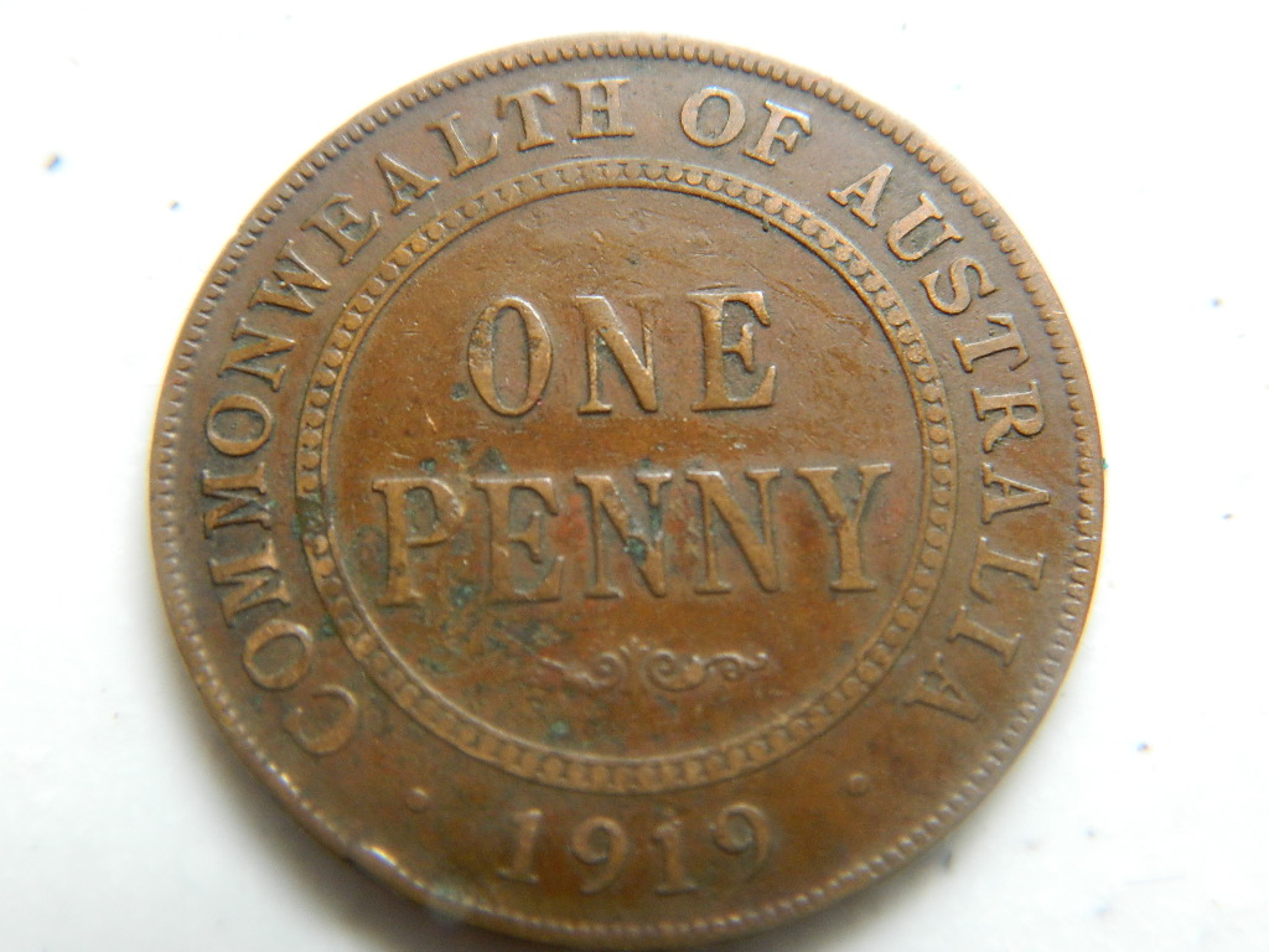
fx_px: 1723
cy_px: 476
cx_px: 634
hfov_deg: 40.4
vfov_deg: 30.9
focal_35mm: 47
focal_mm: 8.4
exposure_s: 1/40
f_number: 3.6
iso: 200
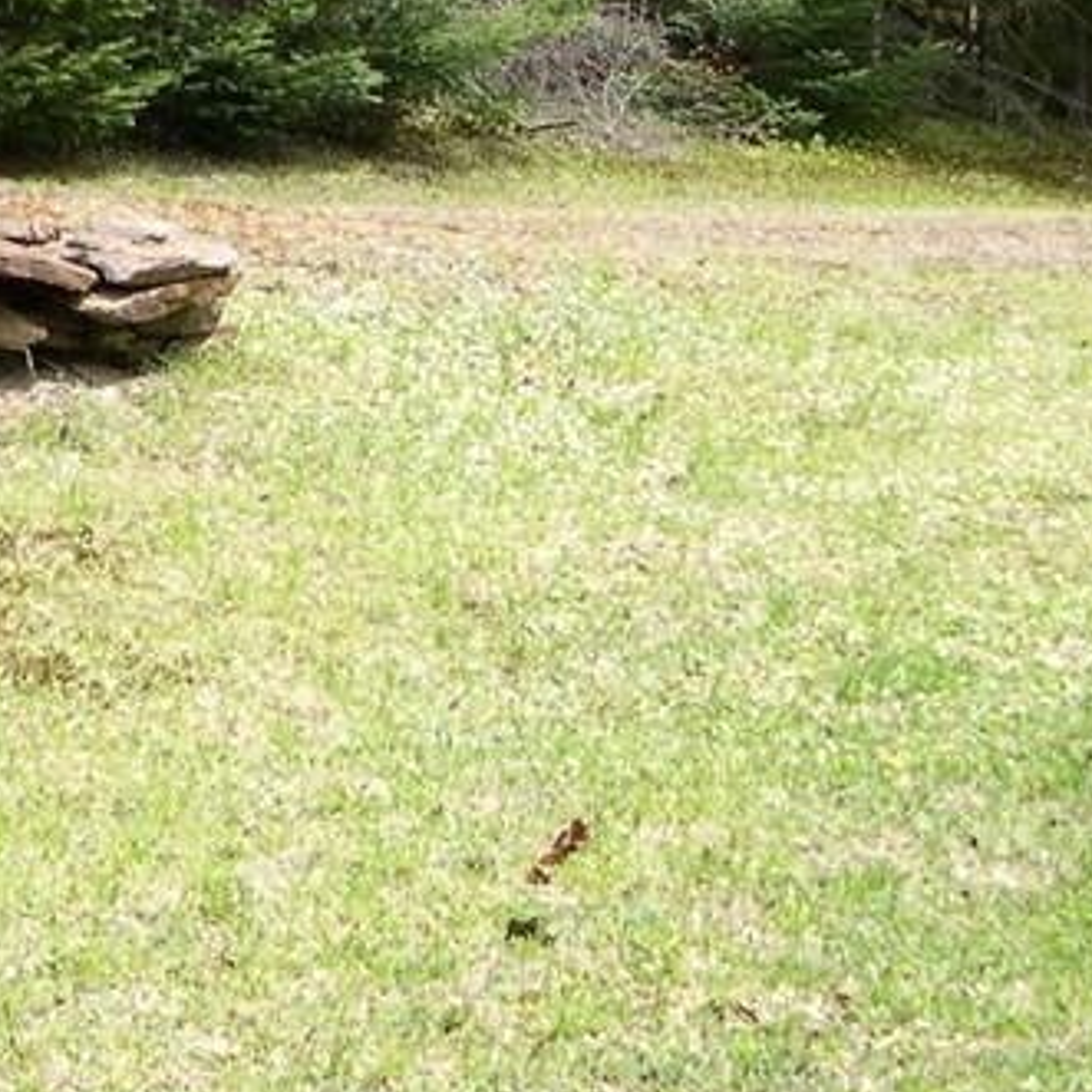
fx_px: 3712
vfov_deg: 16.4
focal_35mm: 104
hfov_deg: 15.8
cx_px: -396
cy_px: 20
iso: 100
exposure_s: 1/422
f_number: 2.8
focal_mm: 8
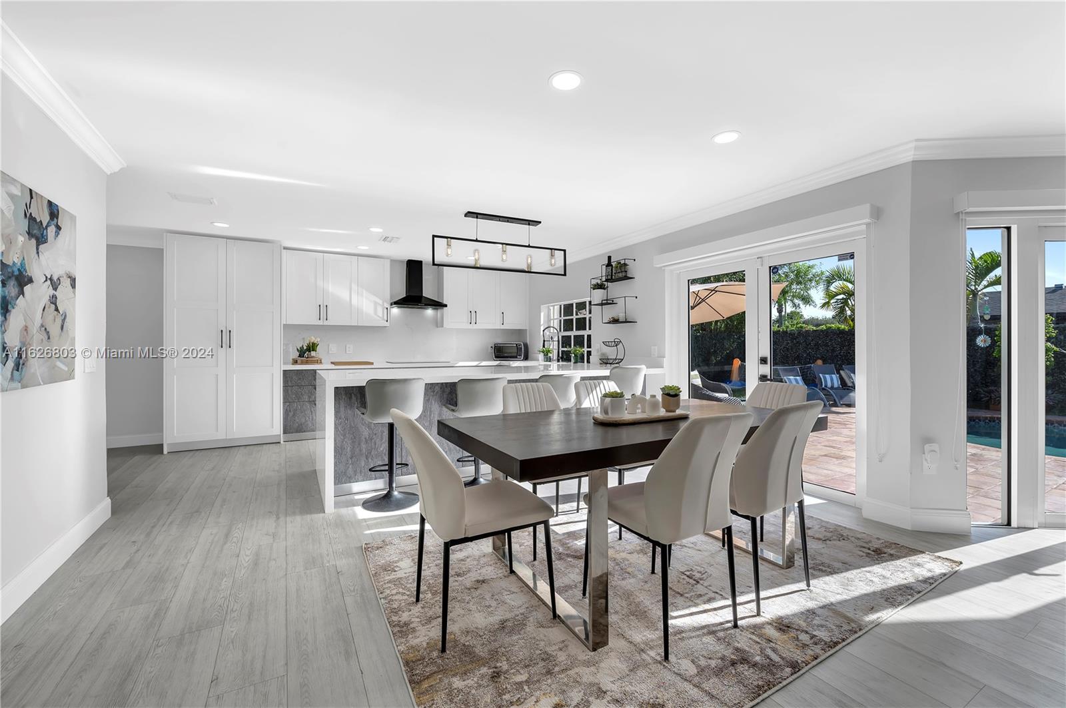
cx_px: 533
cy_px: 354
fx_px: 444
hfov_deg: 100.5
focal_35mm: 15
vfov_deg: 77.2
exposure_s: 1/40
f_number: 8
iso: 200
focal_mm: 15
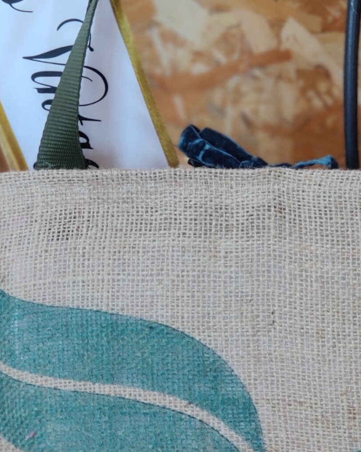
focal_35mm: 181
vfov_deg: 10.7
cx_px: 245
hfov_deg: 8.5
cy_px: 131
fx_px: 2418
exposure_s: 1/50
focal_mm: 6.95
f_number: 2.44
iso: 1000
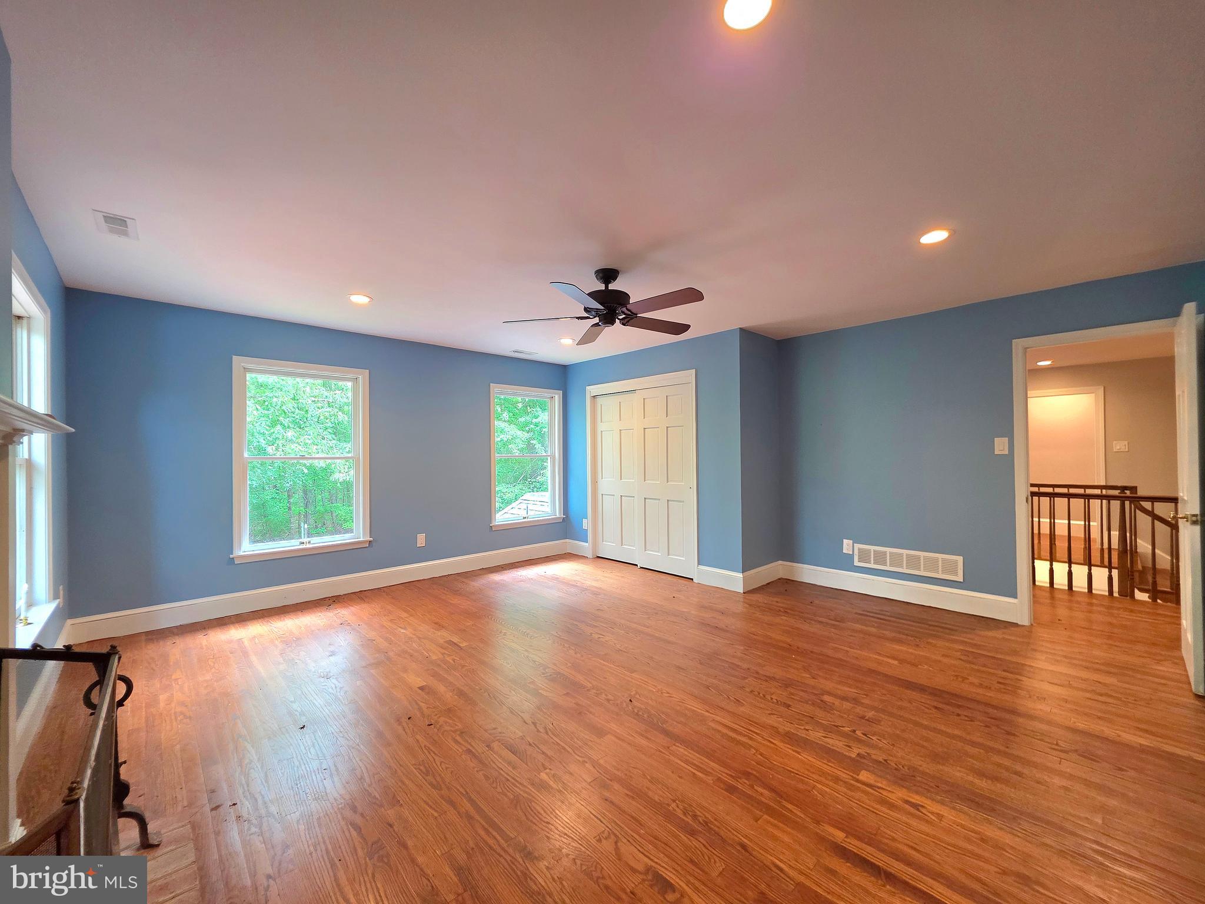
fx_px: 453
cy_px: 452
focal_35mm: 13
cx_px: 602
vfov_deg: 89.9
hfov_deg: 106.2
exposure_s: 1/60.2
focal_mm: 2.2
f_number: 1.9
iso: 160
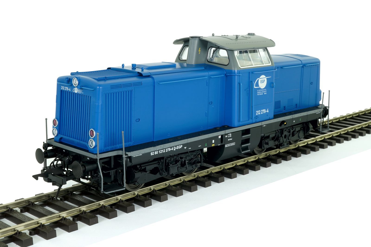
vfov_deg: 38.9
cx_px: 186
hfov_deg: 55.8
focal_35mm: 34
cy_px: 124
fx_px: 350
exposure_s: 1/4
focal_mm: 34
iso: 100
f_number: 25
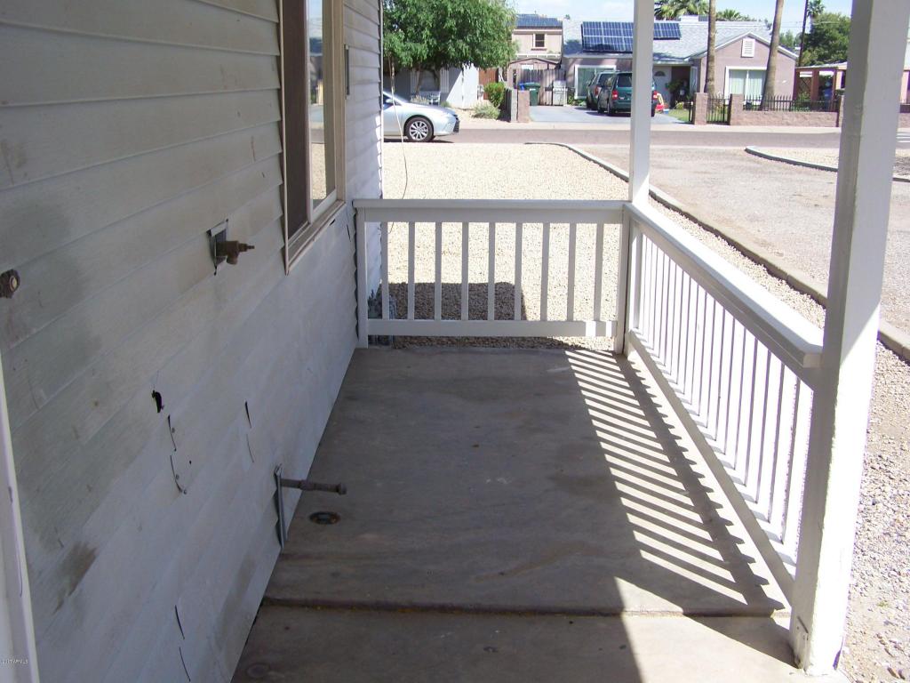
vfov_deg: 37.7
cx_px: 455
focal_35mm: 38
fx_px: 999
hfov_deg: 49.0
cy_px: 342
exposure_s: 1/400
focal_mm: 6.3
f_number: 4
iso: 64
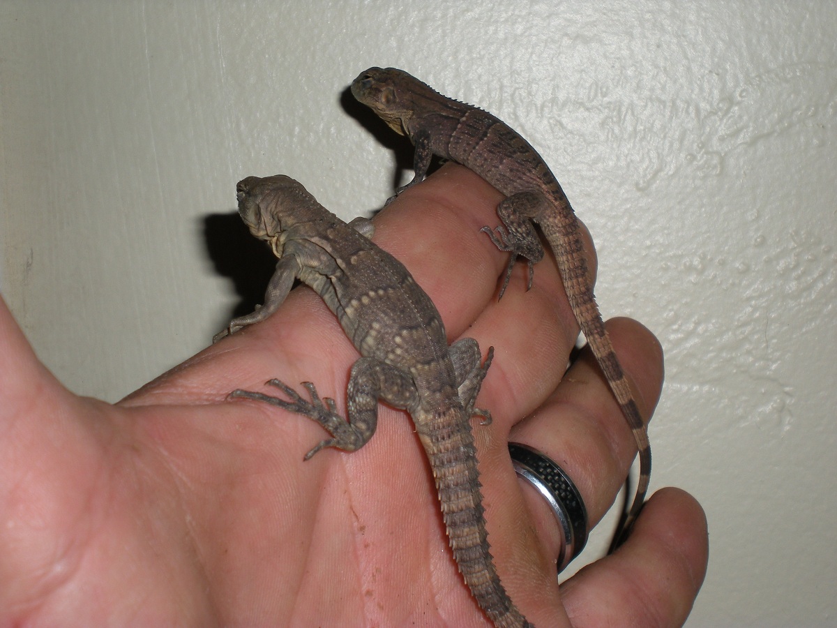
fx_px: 1354
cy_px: 314
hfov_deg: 34.3
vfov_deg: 26.1
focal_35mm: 56
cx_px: 418
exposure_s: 1/60
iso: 64
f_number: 5.6
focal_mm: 9.3
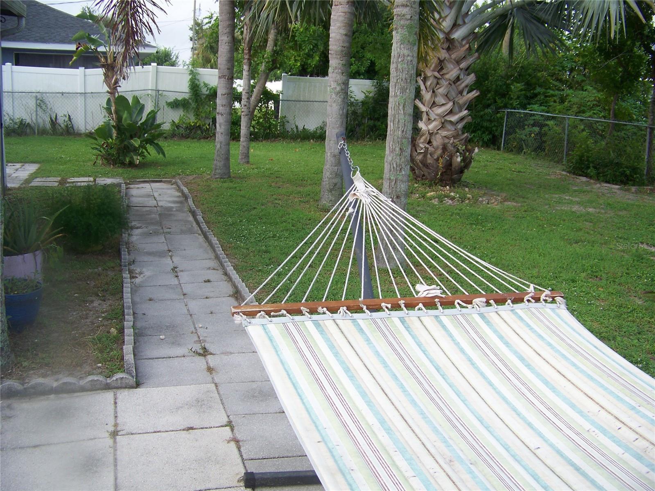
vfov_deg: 39.7
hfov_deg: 51.4
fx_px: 681
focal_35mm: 36
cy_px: 246
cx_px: 328
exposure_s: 1/200
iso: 64
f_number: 2.8
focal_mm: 5.85
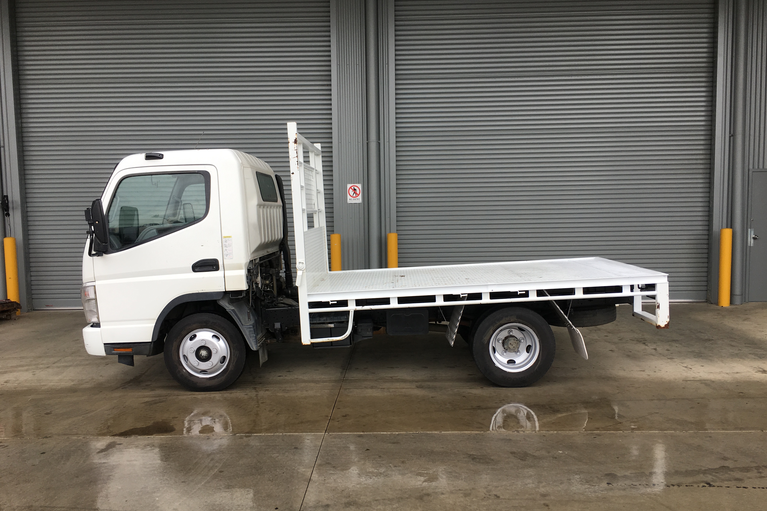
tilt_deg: -4.8
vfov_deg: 42.3
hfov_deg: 60.3
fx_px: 660
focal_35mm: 31
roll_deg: +0.1
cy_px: 277
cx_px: 390
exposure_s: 1/166
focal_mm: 4.15
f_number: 2.2
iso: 25
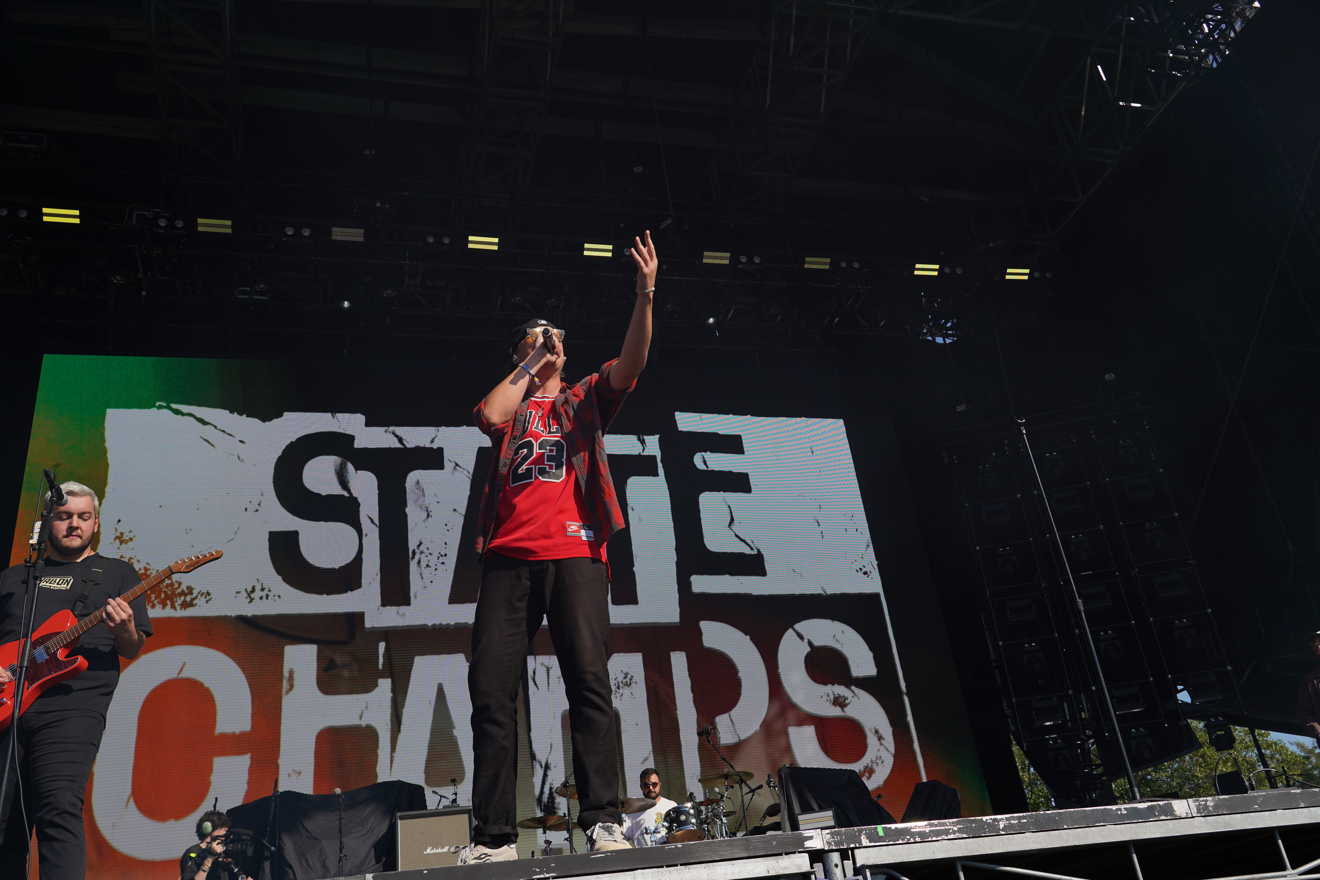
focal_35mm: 30
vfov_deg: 43.6
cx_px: 660
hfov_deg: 61.9
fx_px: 1100
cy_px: 440
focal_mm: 30
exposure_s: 1/500
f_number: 8
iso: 100
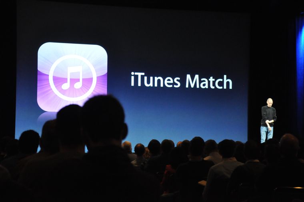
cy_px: 101
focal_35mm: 87
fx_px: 734
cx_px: 152
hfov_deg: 23.4
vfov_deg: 15.7
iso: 2200
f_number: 5
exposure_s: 1/30
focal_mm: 58
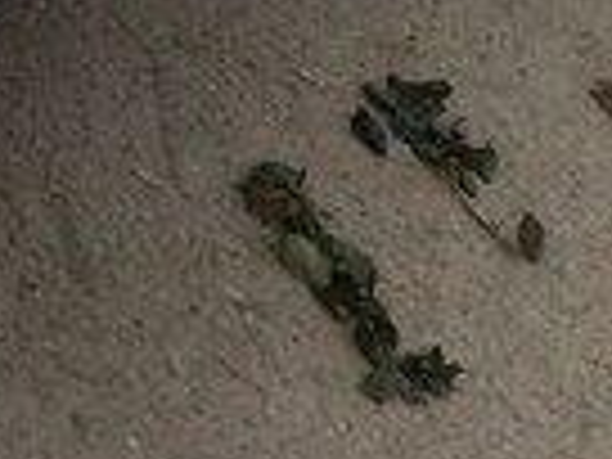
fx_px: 2493
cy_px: -556
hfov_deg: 12.9
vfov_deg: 9.6
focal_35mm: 141
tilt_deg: -21.0
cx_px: -418
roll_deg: -23.7
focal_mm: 4.15
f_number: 2.2
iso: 32
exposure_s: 1/236
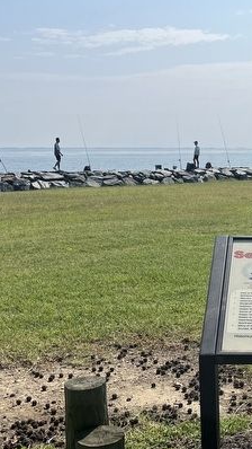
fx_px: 677
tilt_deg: -13.5
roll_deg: +1.5
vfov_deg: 36.3
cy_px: 290
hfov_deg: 20.5
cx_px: 248
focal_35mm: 57
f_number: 1.6
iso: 50
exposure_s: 1/6494
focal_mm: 5.1
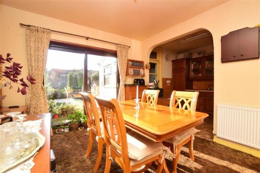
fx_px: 108
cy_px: 86
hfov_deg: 100.4
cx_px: 130
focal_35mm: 15
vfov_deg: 77.3
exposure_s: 1/160
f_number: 6.3
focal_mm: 10
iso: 400
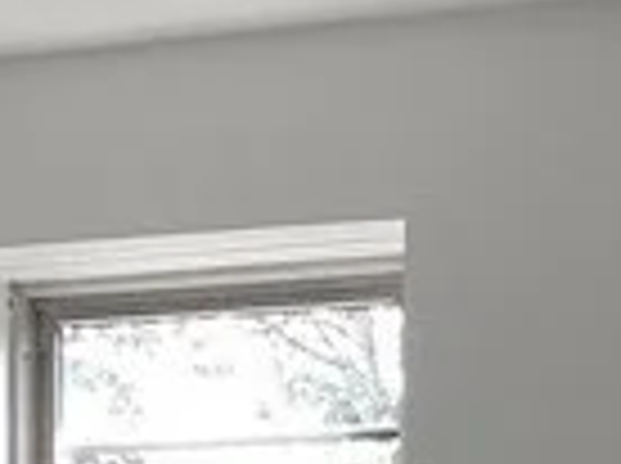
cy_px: 905
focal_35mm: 119
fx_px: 2131
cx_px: 684
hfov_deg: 16.1
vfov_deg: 11.3
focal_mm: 2.15
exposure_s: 1/100
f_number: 2.2
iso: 82
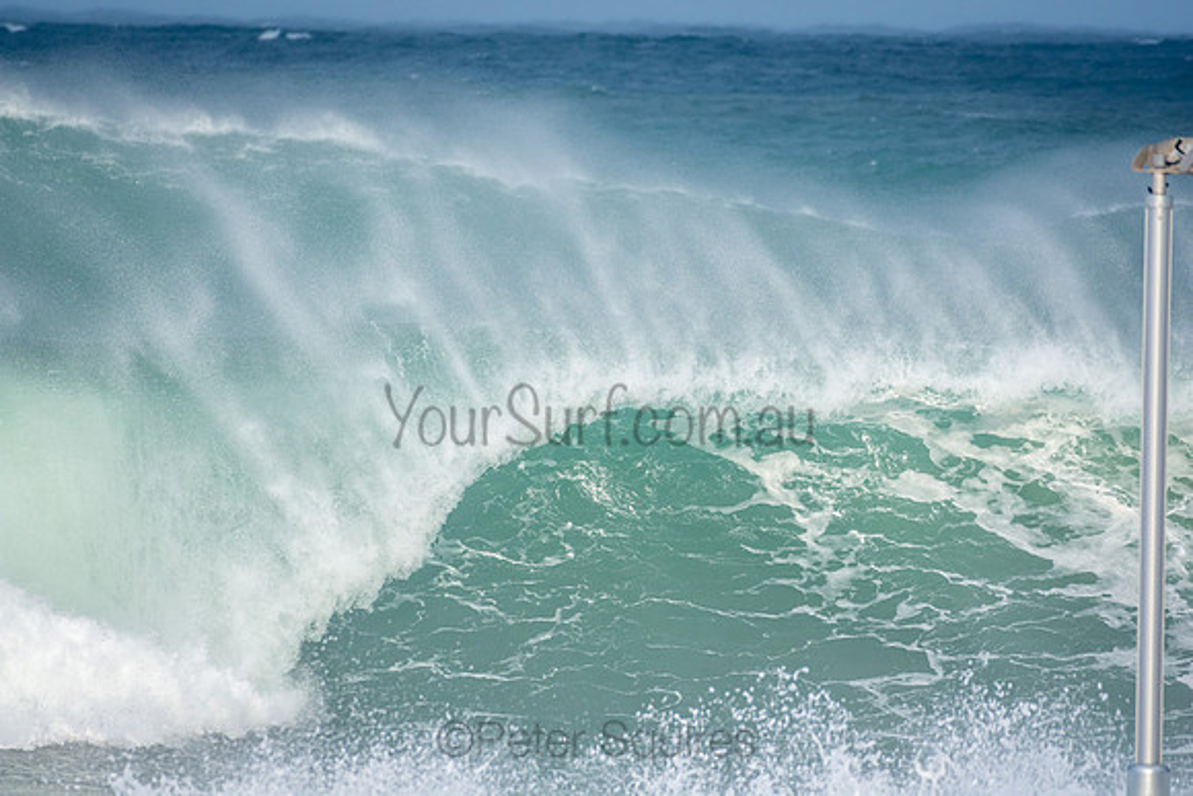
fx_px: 24859
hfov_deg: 2.7
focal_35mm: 750
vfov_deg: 1.8
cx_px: 596
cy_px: 398
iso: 200
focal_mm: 500
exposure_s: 1/640
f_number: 6.3
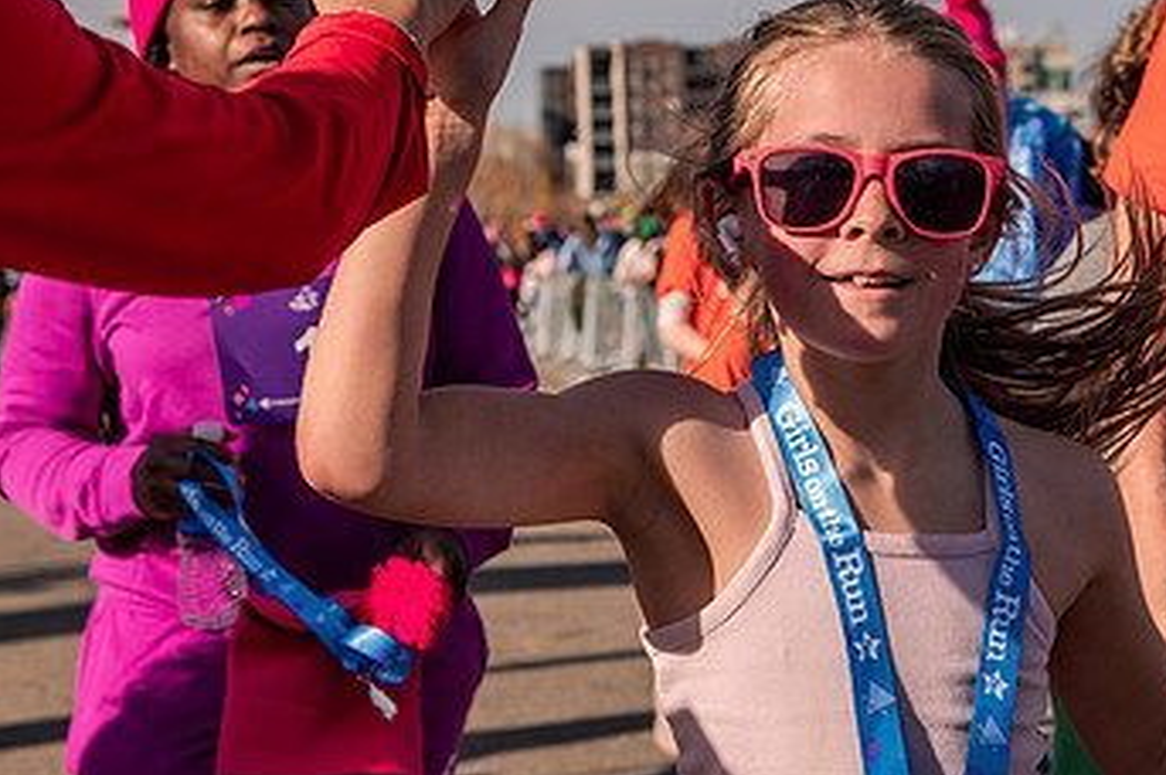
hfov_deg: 20.2
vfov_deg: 13.4
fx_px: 3268
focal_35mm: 101
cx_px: 726
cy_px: 114
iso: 200
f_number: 5.6
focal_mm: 52
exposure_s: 1/1000
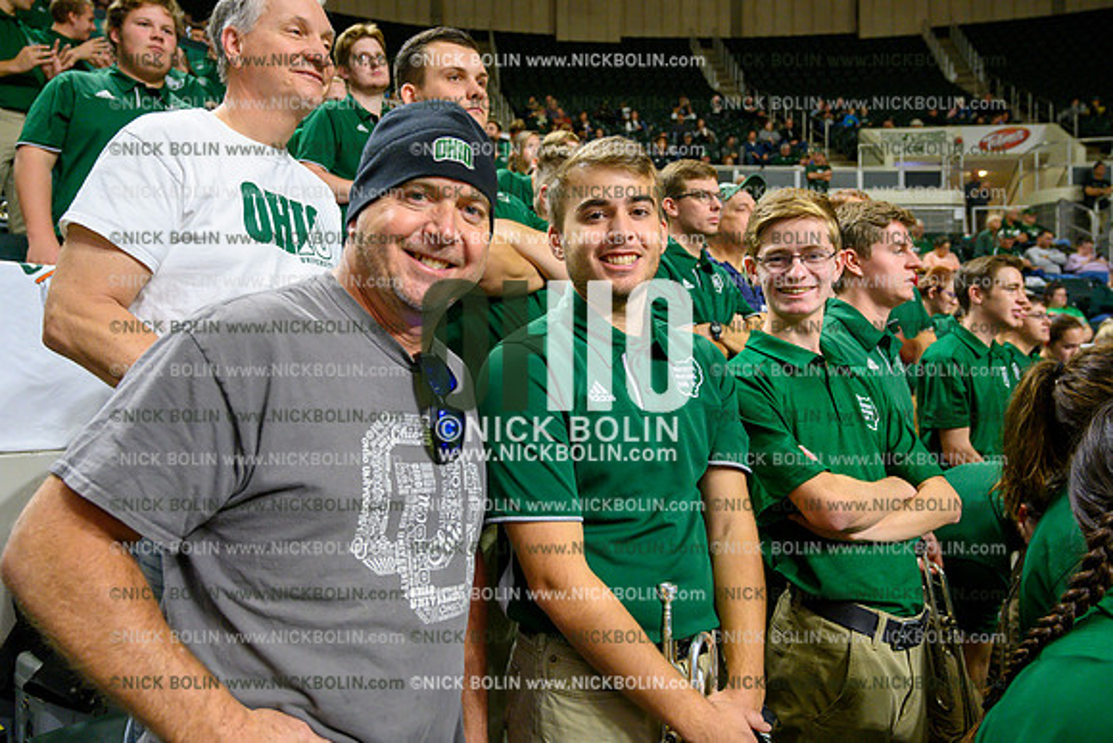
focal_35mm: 26
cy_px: 372
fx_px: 819
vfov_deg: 48.8
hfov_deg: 68.4
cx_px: 556
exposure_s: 1/200
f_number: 4.5
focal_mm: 26.5
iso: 3200
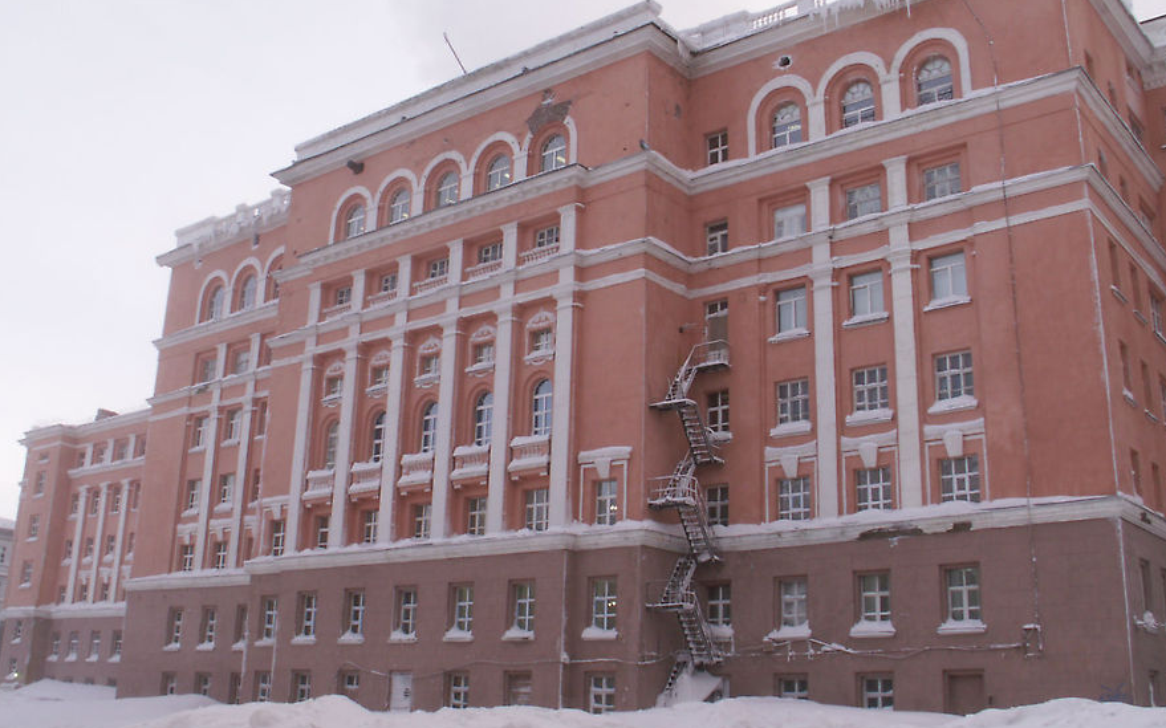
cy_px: 324
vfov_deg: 33.5
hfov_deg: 51.6
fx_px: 1207
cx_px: 584
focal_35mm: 38
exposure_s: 1/50
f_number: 8
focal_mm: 5.86
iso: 50
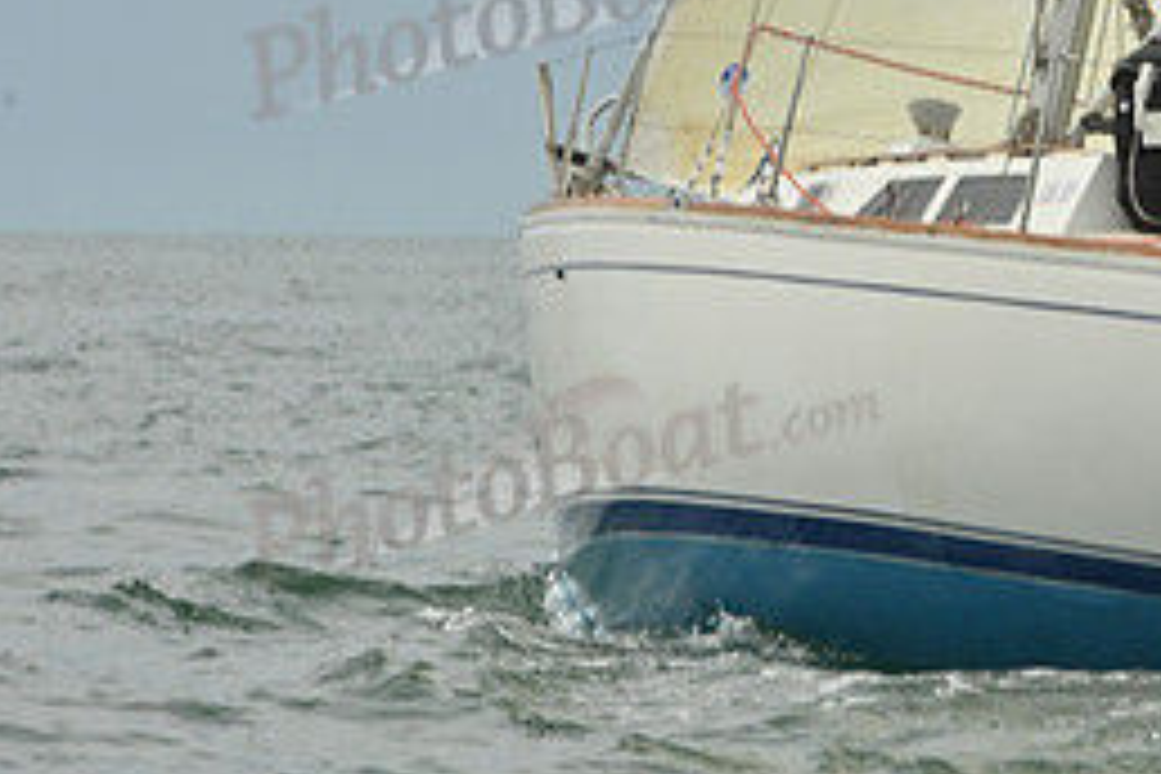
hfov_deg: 4.6
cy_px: 173
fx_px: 14479
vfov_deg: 3.1
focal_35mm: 449
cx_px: 1116
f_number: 13
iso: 320
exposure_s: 1/800
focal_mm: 200
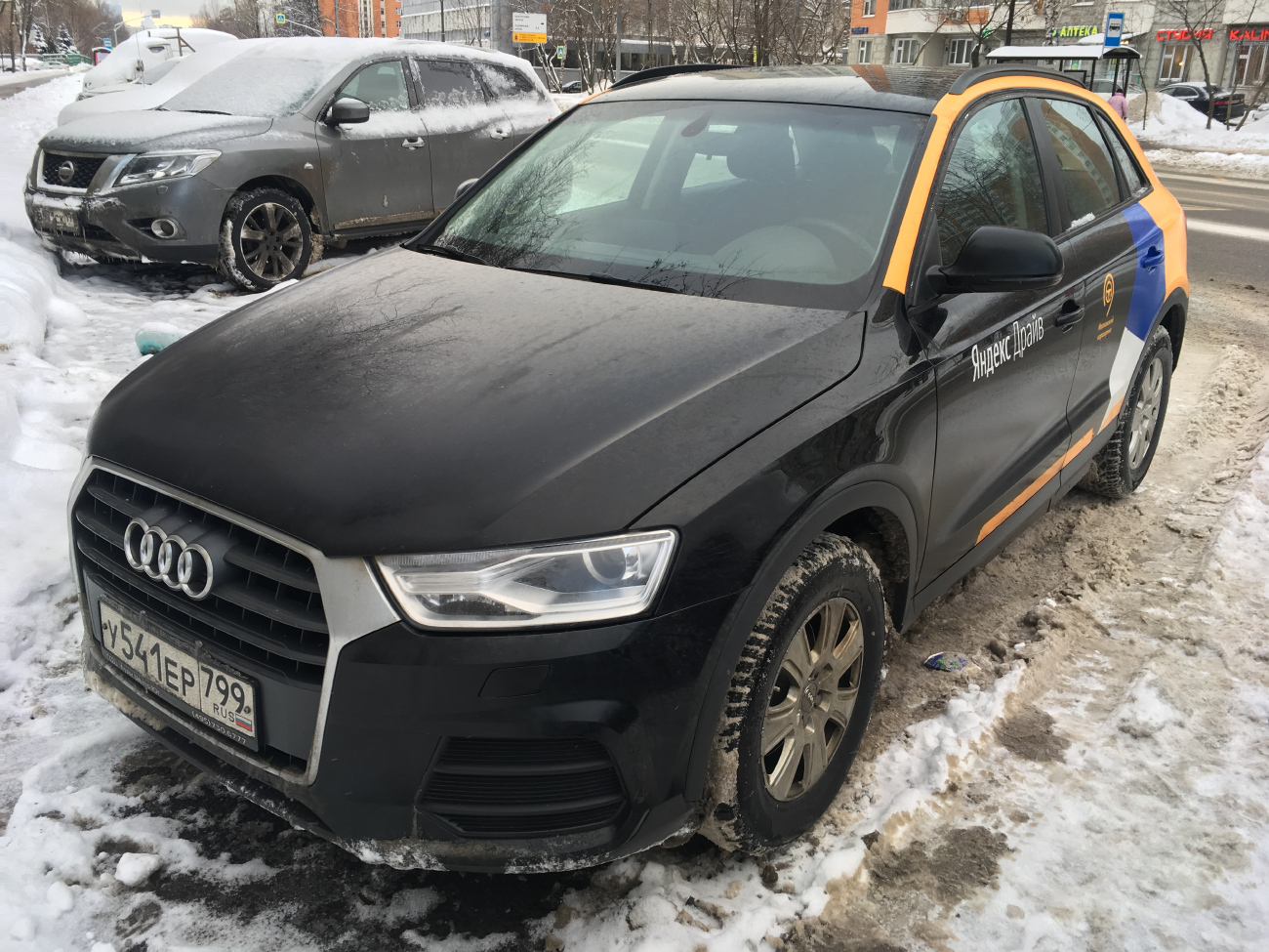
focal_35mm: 29
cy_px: 476
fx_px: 1063
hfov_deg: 61.7
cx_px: 634
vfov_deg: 48.2
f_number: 2.2
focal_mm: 4.15
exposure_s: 1/105
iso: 25
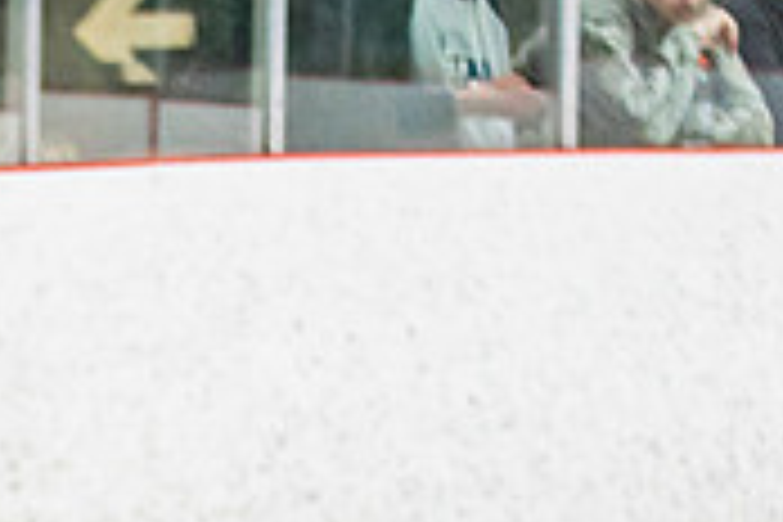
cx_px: -608
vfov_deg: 3.3
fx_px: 9004
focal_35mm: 414
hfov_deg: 4.9
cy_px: 713
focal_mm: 70
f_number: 2.8
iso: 2000
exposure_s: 1/640
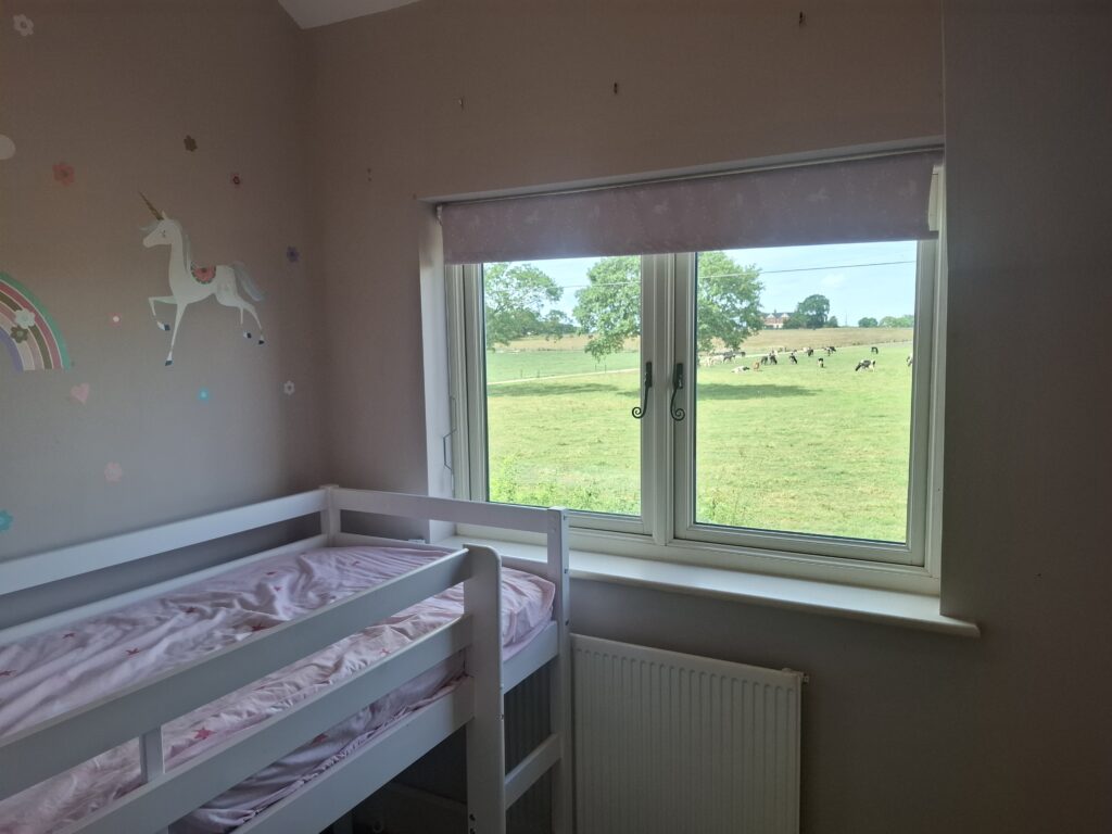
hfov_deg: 73.9
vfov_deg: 58.9
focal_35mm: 23
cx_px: 556
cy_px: 417
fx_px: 739
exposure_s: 1/239
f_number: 1.8
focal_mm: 5.54
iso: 50
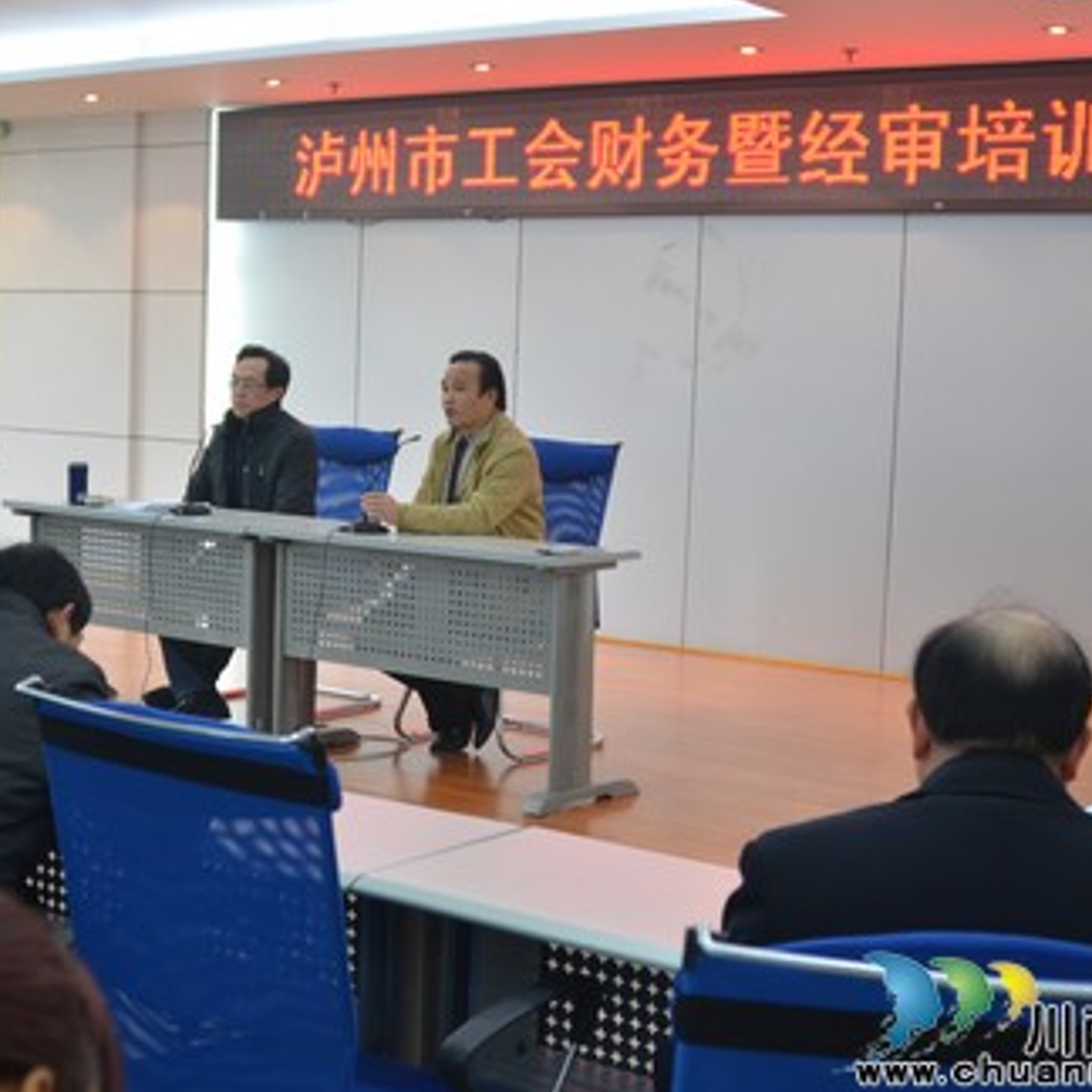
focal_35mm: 55
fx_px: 1963
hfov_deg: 31.0
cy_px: 544
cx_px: 448
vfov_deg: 31.1
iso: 720
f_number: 4
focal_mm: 28
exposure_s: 1/60
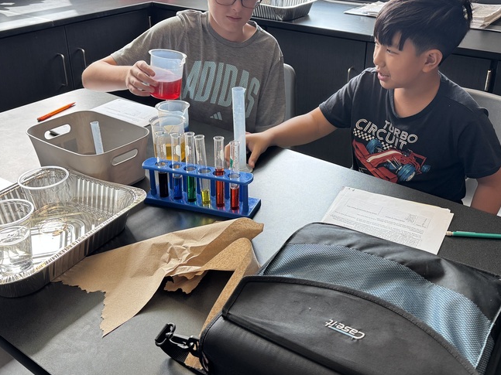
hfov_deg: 48.9
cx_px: 280
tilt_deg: -24.7
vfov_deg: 37.5
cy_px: 144
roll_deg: -0.2
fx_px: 550
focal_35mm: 38
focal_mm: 6.76
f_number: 1.78
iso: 125
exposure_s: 1/120
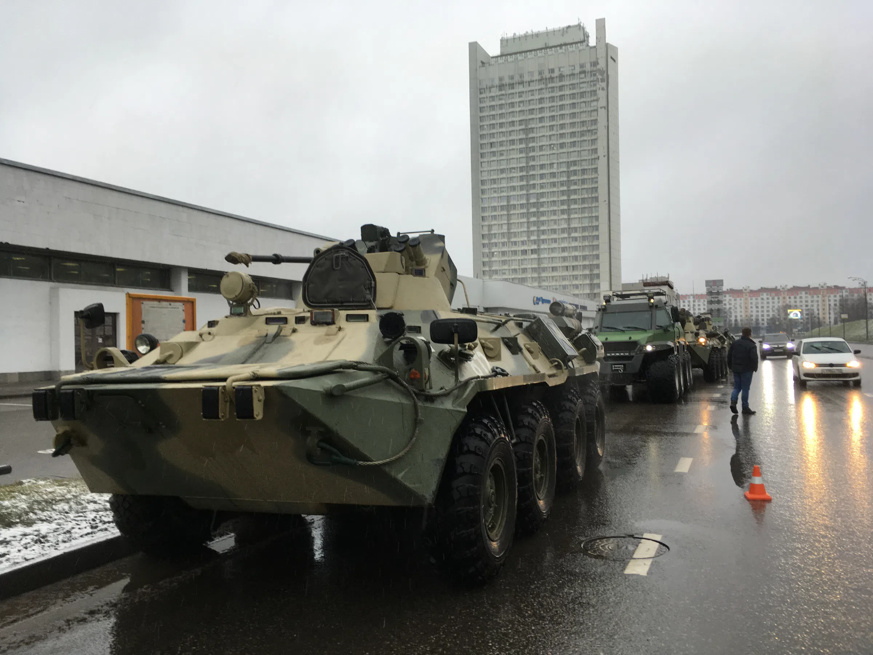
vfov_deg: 48.2
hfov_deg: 61.7
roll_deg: +2.0
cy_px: 328
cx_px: 436
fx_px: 731
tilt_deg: -0.9
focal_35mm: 29
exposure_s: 1/100
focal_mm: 4.15
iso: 40
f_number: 2.2
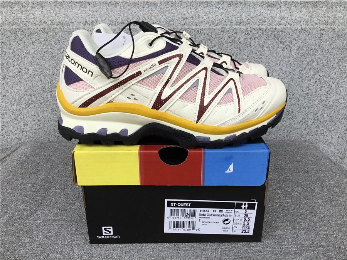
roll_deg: +0.6
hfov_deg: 58.4
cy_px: 130
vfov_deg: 45.4
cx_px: 174
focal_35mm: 31
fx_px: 311
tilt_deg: -22.1
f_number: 2.4
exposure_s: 1/381
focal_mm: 3.3
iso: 25
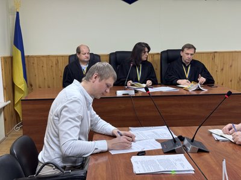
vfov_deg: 30.3
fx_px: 334
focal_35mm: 48
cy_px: 90
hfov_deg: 39.7
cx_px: 120
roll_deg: +1.6
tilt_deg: -7.2
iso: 200
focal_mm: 6.76
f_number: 1.78
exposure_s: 1/50
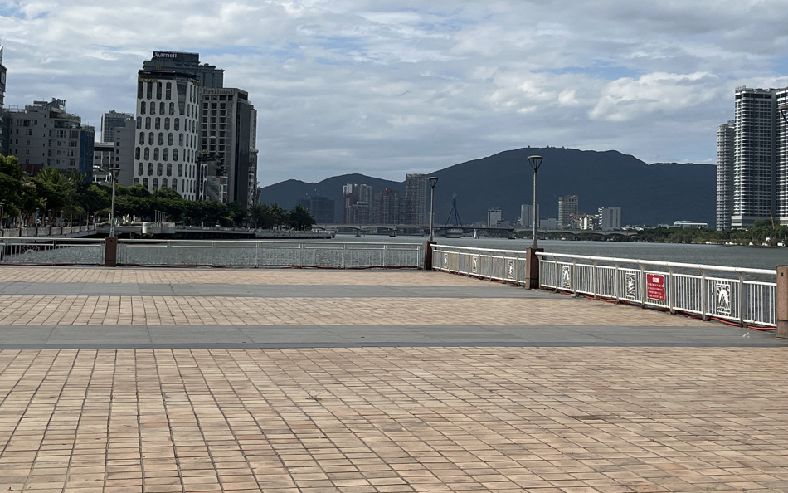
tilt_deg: +3.5
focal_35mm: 58
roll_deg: -1.4
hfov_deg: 34.9
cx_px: 500
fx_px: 1246
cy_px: 140
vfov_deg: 22.2
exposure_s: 1/7874
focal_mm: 5.1
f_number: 1.6
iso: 50
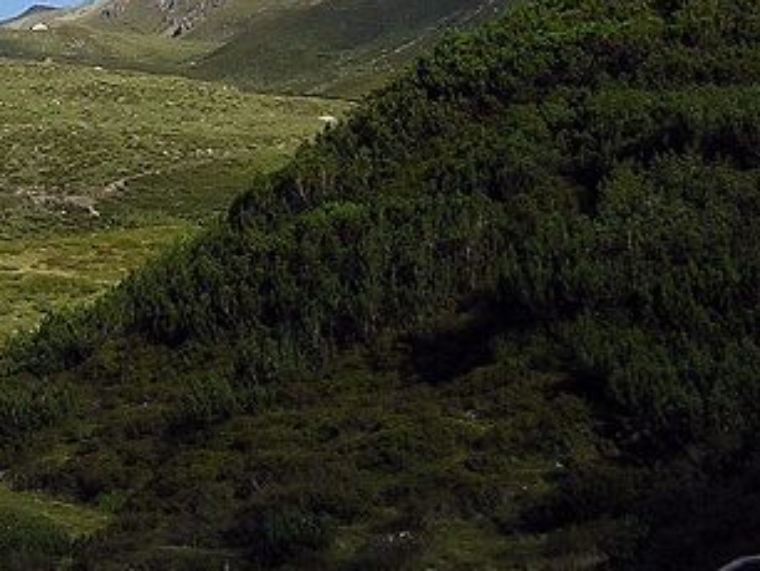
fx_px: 2065
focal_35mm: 94
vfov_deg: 15.4
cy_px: -35
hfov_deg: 20.0
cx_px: -60
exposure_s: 1/323
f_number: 5.2
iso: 100
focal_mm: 4.7
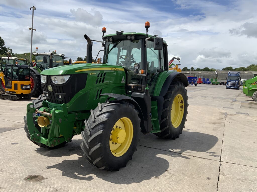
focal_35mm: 29
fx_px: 215
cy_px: 96
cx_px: 128
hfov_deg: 61.7
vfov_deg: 48.2
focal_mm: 3
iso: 16
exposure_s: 1/2538
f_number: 1.8
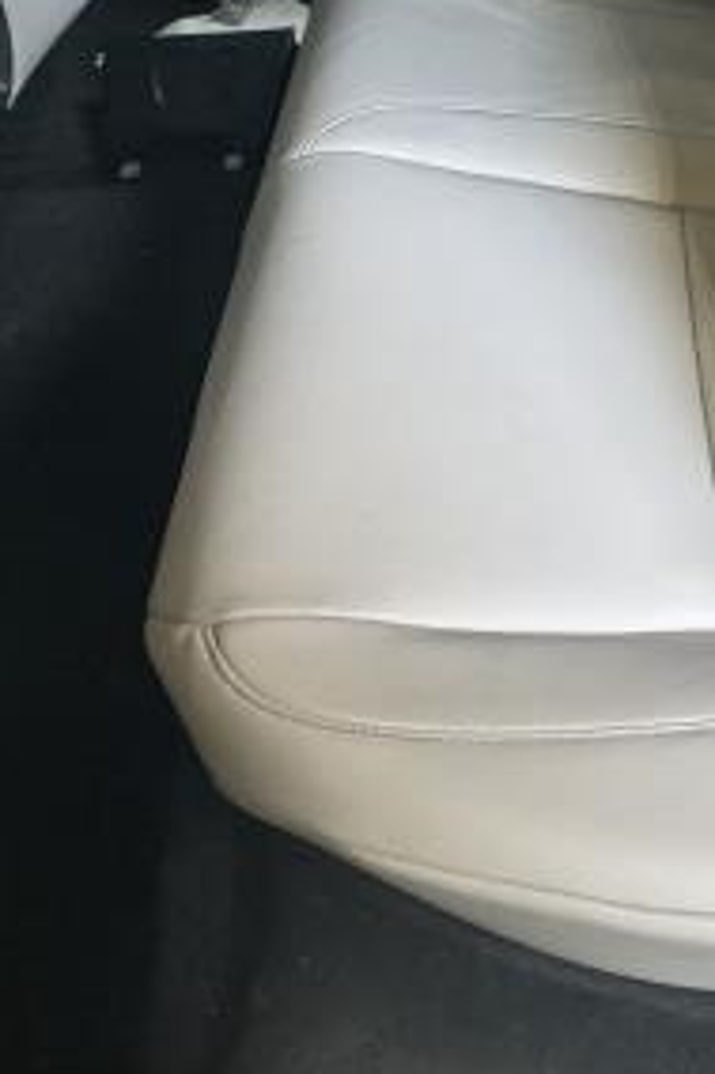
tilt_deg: -35.3
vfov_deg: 42.6
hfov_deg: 26.9
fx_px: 1223
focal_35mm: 41
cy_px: 64
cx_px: 957
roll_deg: -9.1
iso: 800
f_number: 2.2
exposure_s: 1/60
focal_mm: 2.22
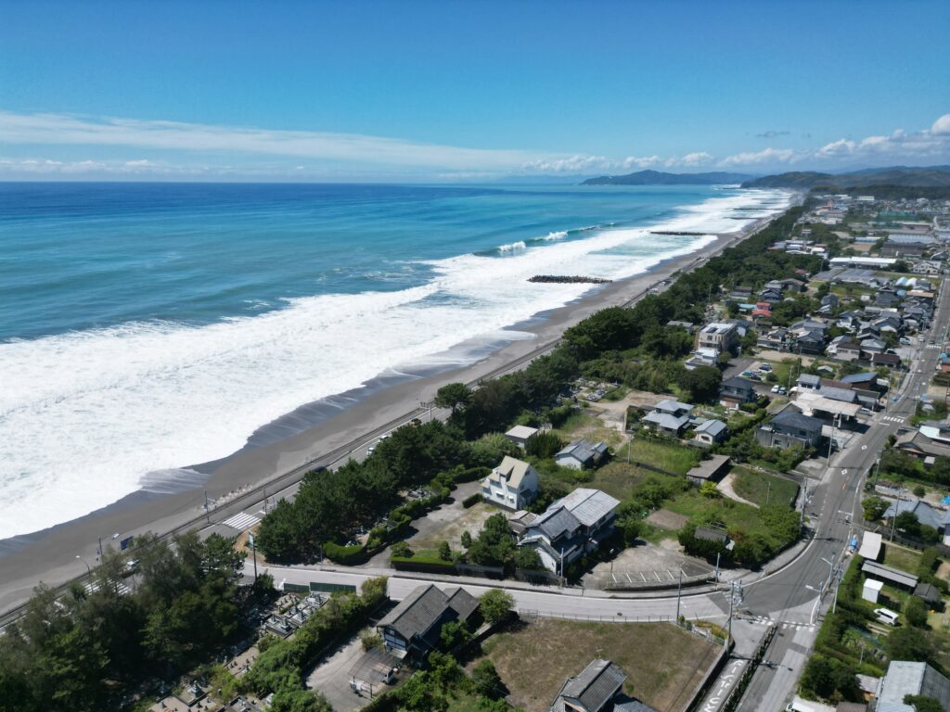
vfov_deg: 56.8
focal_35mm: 24
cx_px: 475
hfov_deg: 71.6
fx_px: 659
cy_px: 356
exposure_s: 1/6000
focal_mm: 6.72
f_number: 1.7
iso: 200
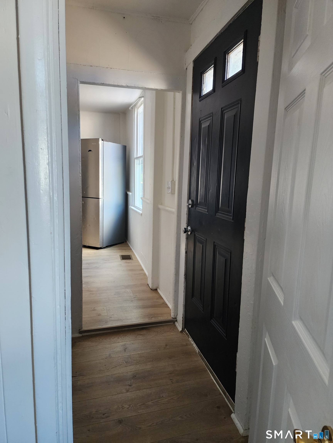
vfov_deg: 73.9
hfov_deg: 58.9
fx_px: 295
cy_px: 222
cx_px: 166
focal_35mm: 23
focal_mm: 6.4
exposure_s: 1/120
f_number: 1.8
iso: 500
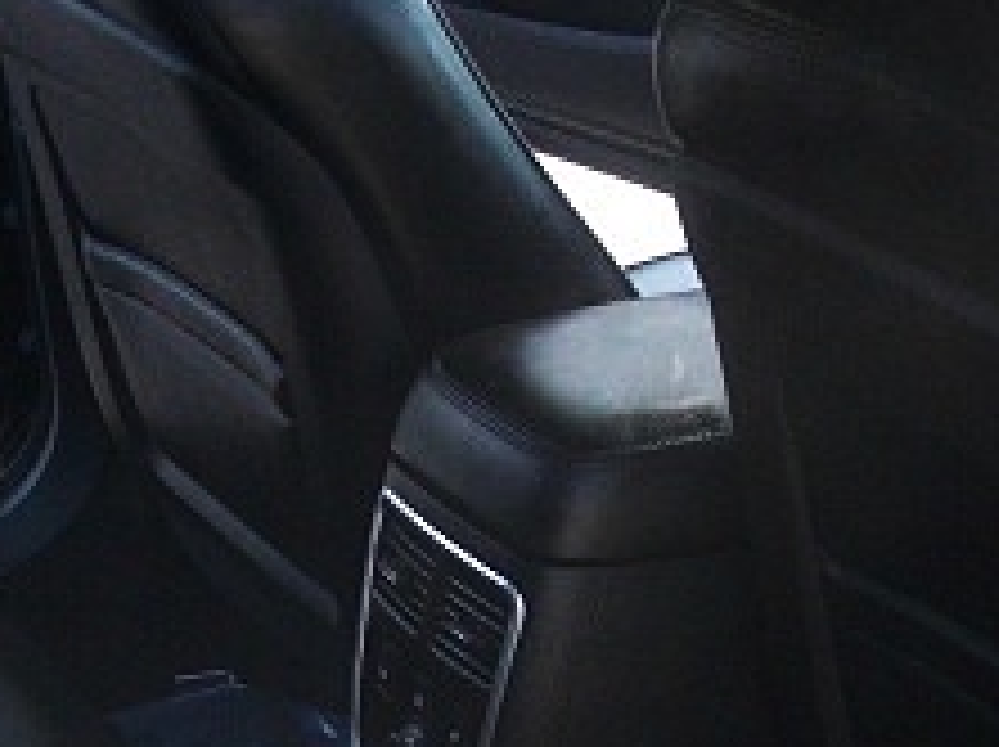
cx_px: 212
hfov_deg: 18.8
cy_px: 774
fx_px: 2998
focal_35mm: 104
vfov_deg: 14.0
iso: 400
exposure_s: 1/125
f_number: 2.8
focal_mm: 6.3
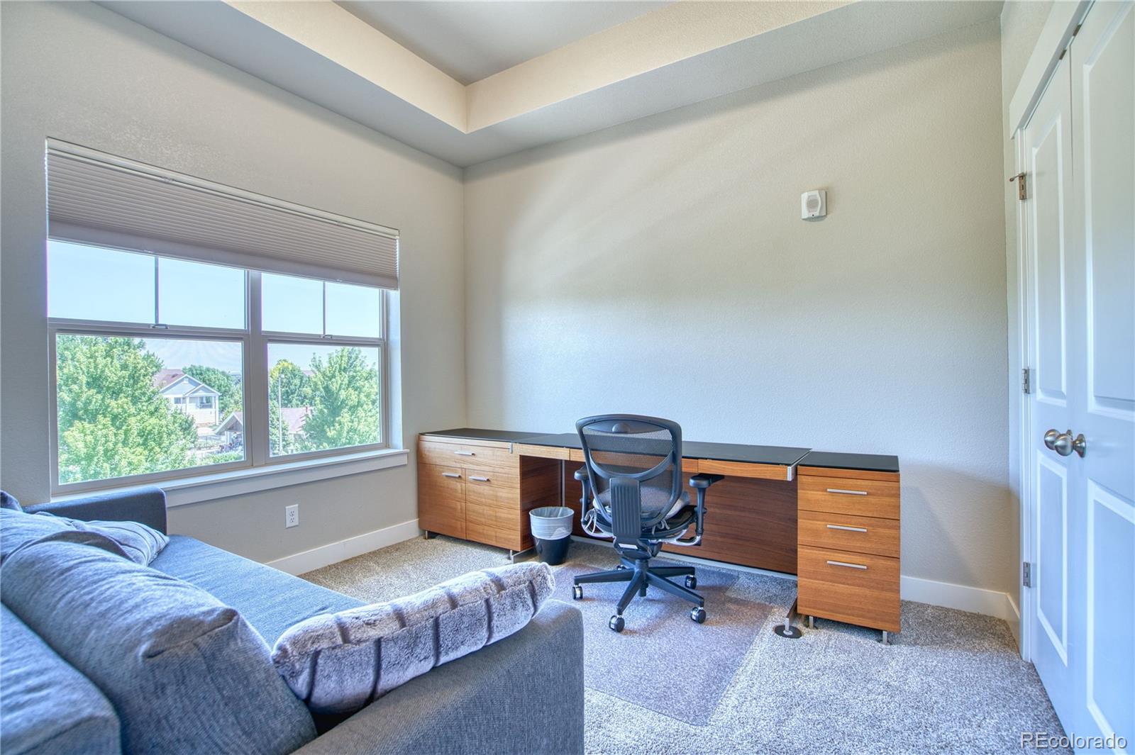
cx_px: 568
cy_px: 378
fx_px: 504
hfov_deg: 96.8
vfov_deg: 73.7
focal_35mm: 16
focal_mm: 16
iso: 500
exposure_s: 1/30
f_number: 5.6
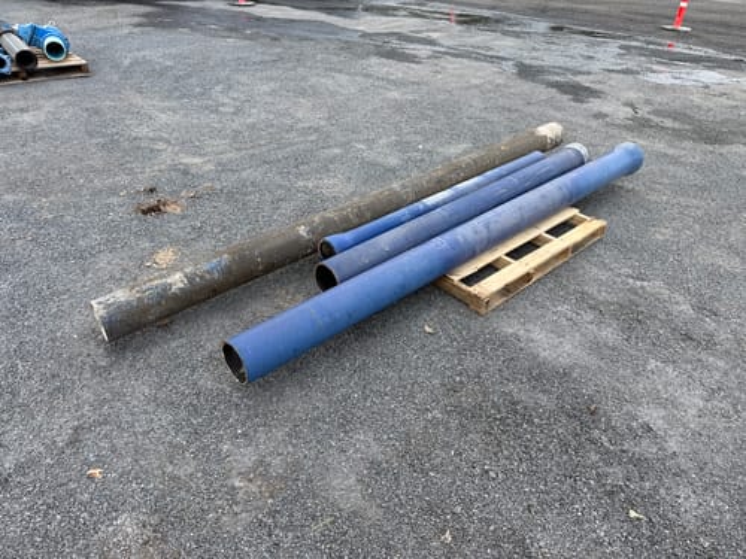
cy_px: 280
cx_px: 373
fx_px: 517
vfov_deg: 56.8
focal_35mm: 24
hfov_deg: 71.6
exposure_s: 1/858
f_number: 1.78
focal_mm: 6.76
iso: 80
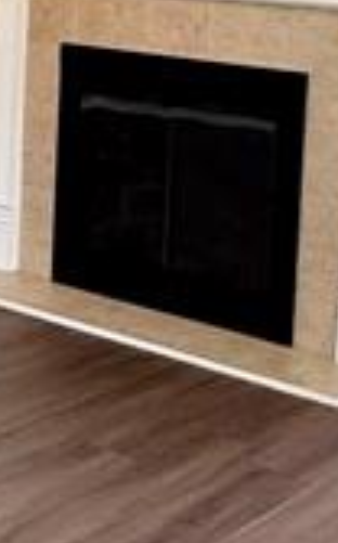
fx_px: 1345
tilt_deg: -4.7
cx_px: 84
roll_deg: -2.6
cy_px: 29
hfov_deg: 14.3
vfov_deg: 22.1
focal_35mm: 91
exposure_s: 1/120
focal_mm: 2.22
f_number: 2.2
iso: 250
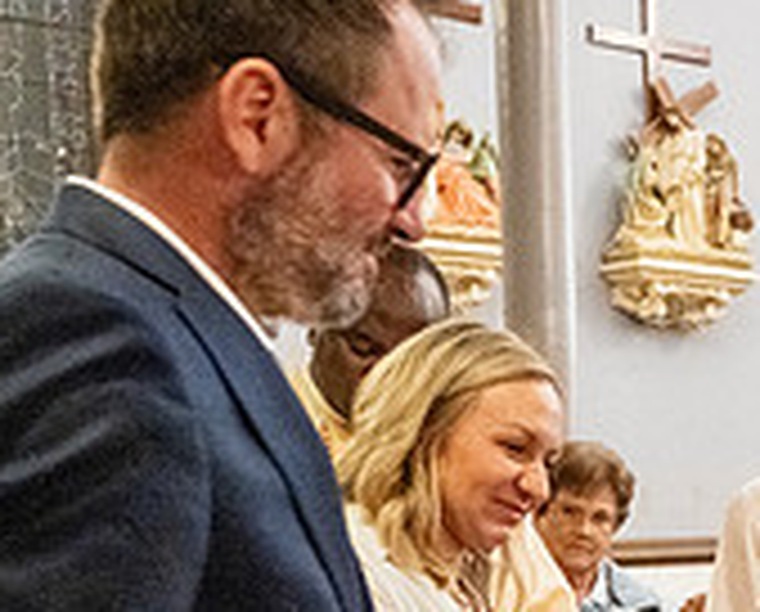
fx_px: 2209
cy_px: 709
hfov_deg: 17.6
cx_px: 1115
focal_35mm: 98
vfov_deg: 15.3
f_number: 4.5
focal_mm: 30.5
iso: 5000
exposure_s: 1/60
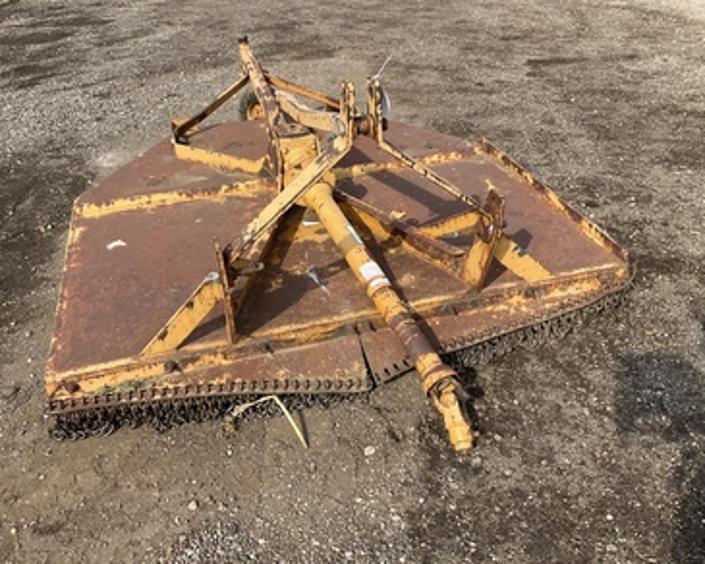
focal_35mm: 31
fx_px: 647
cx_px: 334
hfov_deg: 57.1
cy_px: 278
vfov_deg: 47.1
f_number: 1.8
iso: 25
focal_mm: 3
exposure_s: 1/912
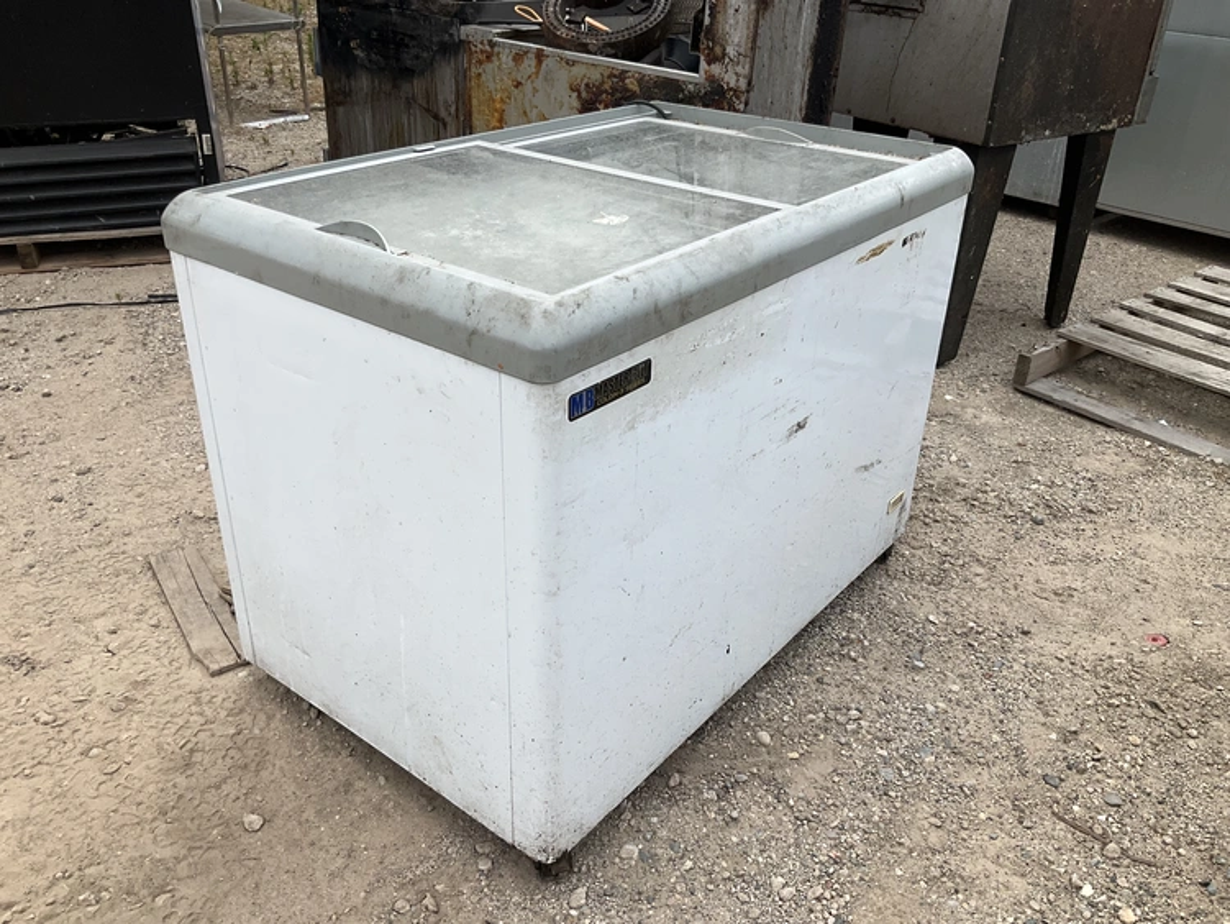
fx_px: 1031
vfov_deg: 48.3
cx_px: 615
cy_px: 462
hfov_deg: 61.6
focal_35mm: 29
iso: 25
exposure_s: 1/1250
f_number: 1.8
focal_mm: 3
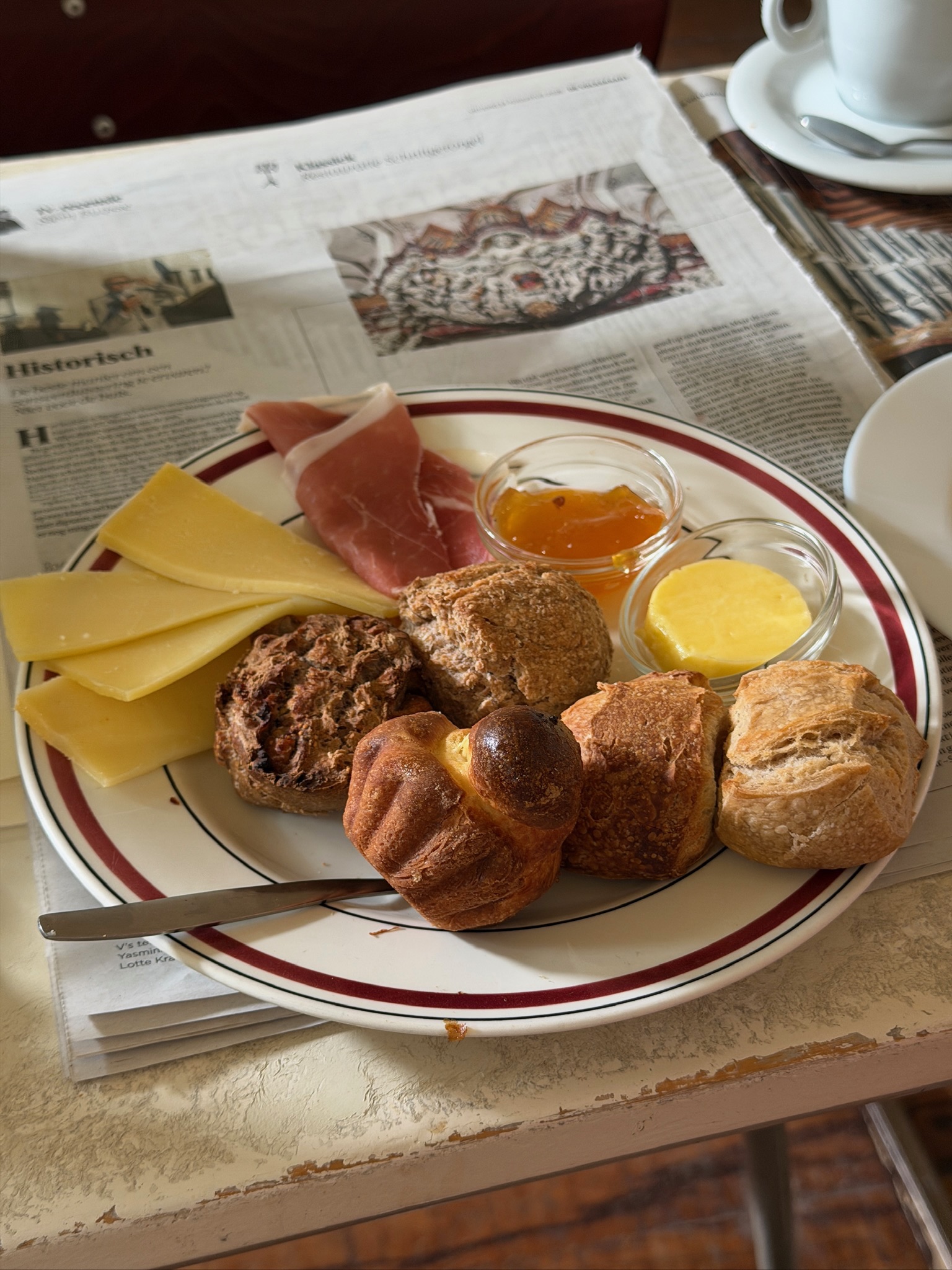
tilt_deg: -43.2
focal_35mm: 48
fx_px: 1760
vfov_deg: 39.7
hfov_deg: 30.3
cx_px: 476
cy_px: 635
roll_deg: -0.3
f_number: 1.78
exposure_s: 1/50
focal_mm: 6.76
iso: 125
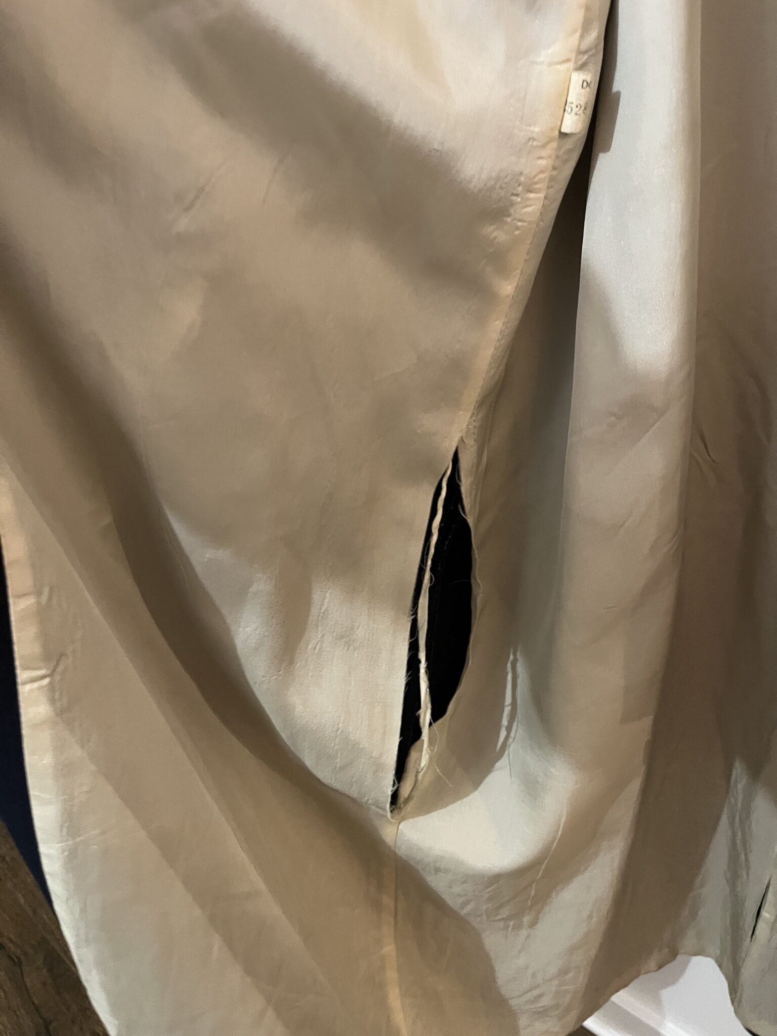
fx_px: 778
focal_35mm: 26
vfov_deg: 67.3
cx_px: 388
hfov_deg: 53.1
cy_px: 518
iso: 500
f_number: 1.6
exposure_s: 1/30
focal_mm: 5.1
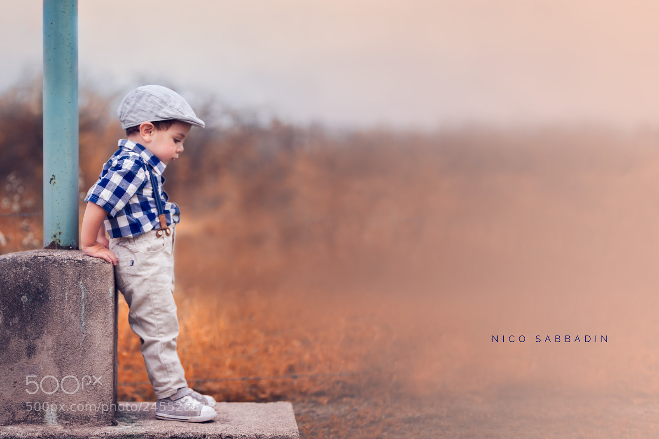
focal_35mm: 85
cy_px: 220
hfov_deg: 23.9
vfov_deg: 16.1
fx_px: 1555
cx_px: 330
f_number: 1.8
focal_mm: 85
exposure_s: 1/640
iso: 320
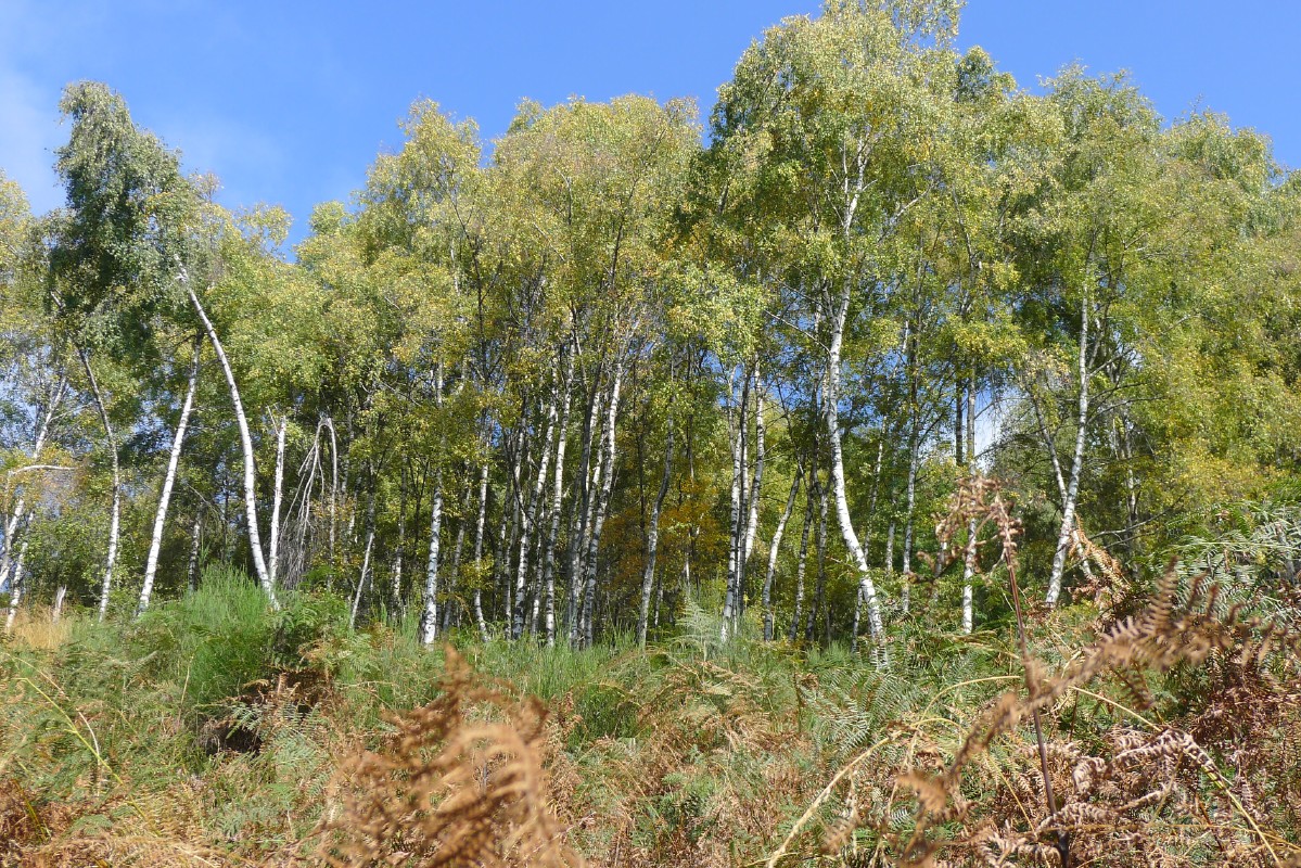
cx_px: 650
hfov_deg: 41.9
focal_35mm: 47
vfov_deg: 28.7
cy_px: 434
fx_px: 1699
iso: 80
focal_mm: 10
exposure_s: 1/500
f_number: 3.2
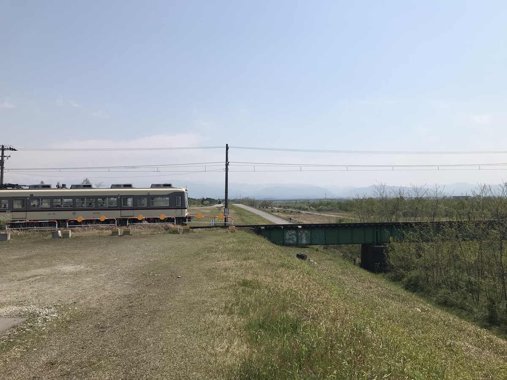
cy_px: 190
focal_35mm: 28
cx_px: 254
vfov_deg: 49.7
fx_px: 410
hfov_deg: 63.4
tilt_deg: +3.6
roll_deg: +0.8
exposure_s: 1/4566
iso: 20
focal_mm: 3.99
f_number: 1.8
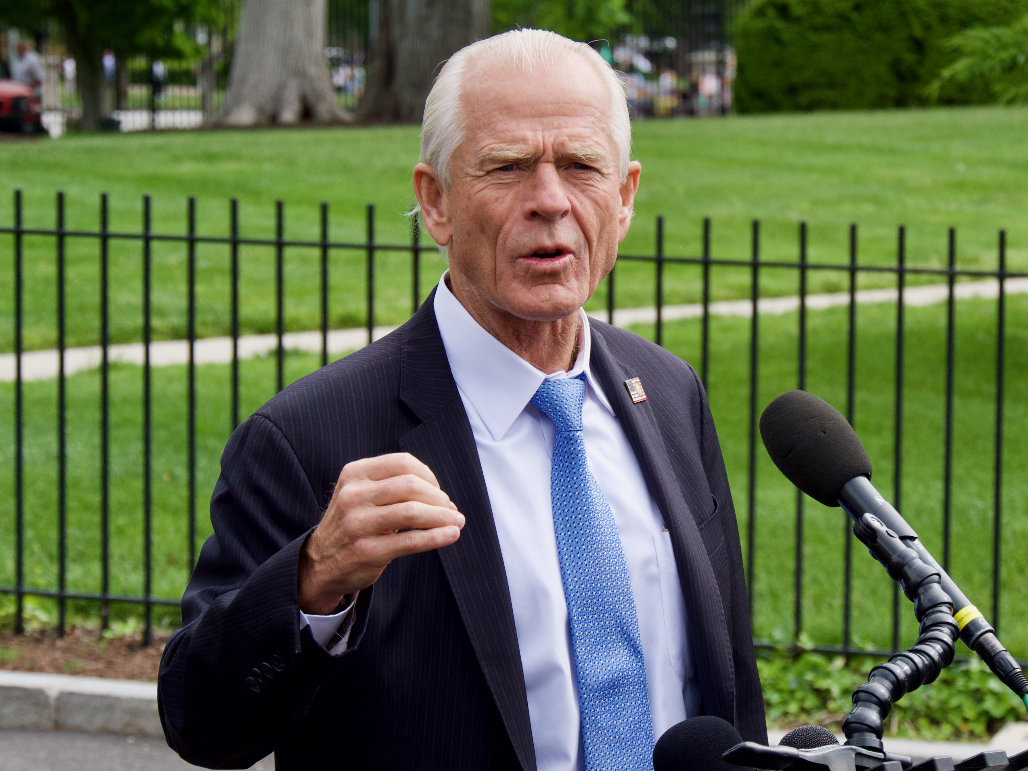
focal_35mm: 110
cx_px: 514
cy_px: 386
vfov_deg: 13.5
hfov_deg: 17.9
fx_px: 3267
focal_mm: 55
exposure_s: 1/500
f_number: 5.1
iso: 200
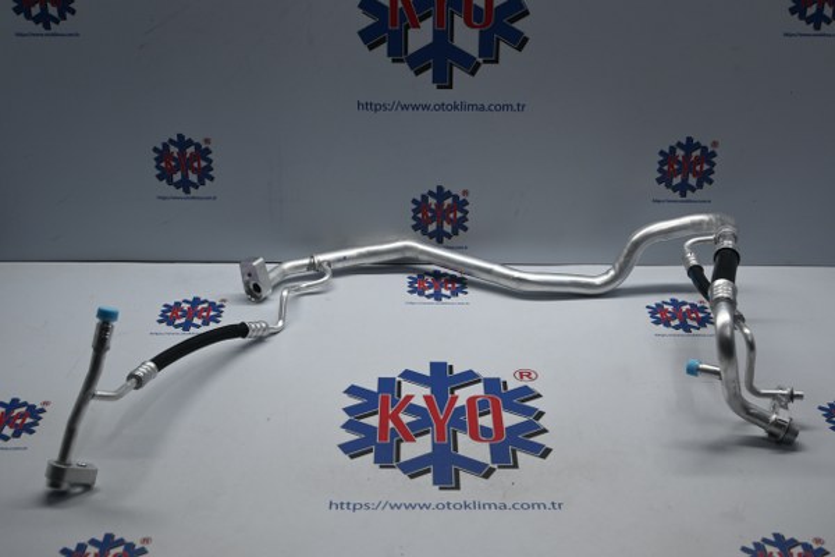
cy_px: 278
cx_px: 418
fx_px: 1061
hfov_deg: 43.0
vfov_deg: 29.4
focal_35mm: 46
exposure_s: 1/50
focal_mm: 30.5
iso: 140
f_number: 4.8
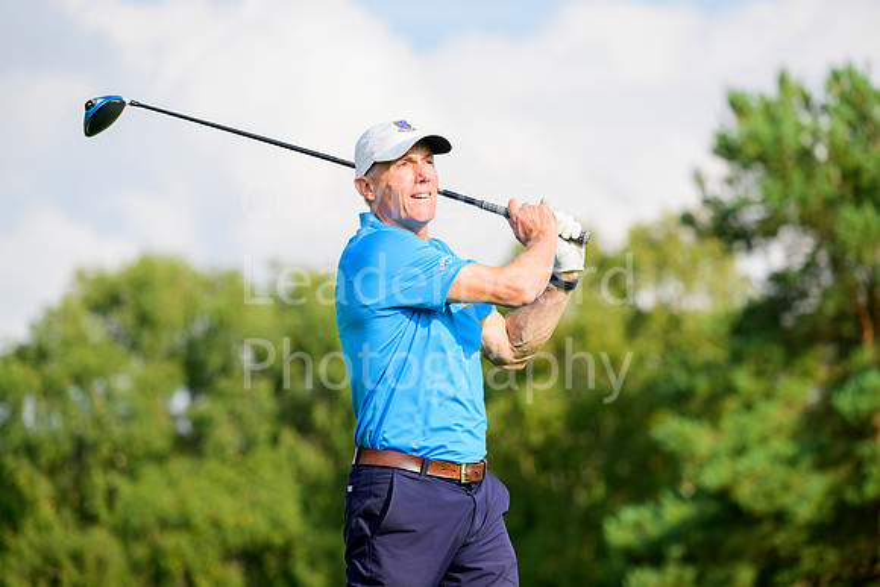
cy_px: 294
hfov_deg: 9.4
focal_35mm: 220
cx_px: 440
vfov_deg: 6.2
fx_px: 5379
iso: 640
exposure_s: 1/2000
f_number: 5.6
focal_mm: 220
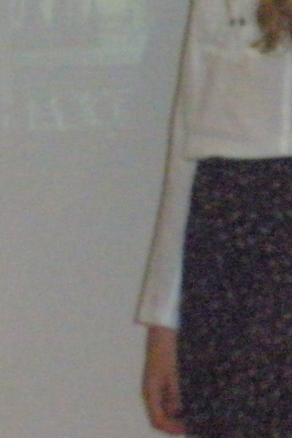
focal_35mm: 384
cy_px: 155
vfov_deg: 5.4
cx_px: 491
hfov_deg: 3.6
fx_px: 4672
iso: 800
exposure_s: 1/125
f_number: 5.1
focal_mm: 21
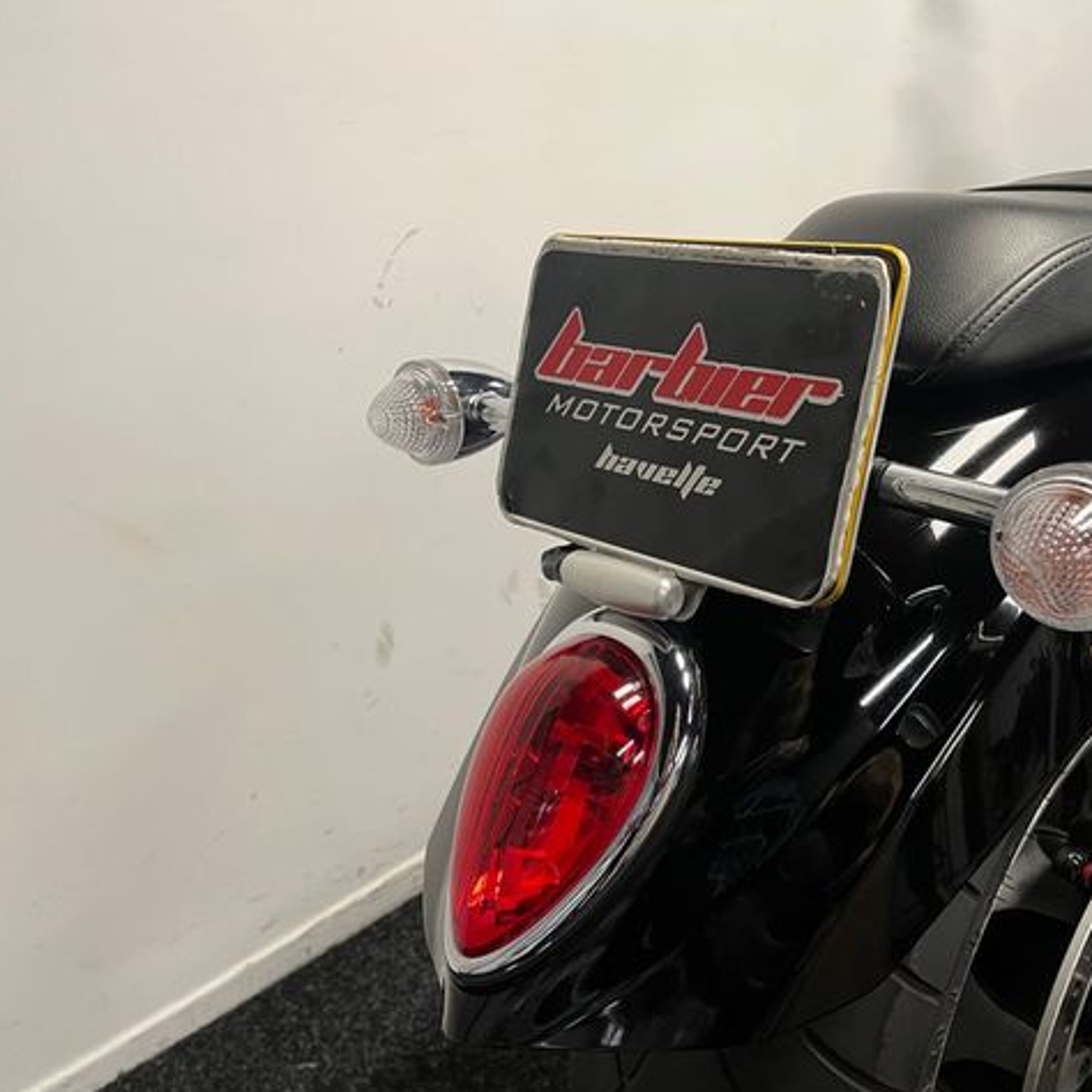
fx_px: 1106
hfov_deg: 51.8
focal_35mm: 31
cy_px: 551
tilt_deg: -24.0
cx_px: 707
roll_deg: +0.2
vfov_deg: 52.5
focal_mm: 5.1
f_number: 1.6
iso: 125
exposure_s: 1/50
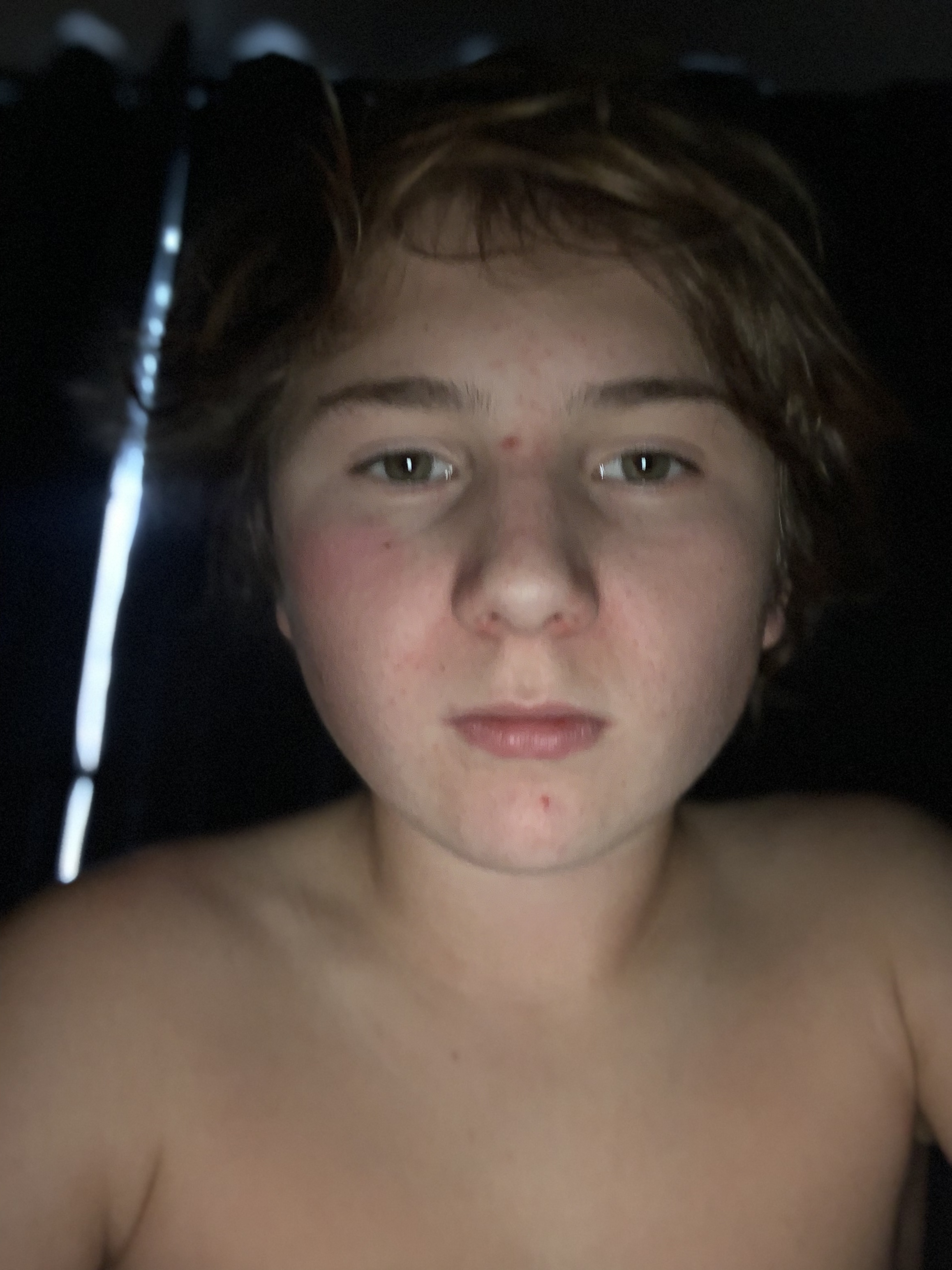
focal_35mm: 32
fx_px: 1173
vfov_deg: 56.8
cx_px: 476
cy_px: 635
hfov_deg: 44.2
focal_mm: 2.87
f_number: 2.2
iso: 200
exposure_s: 1/16
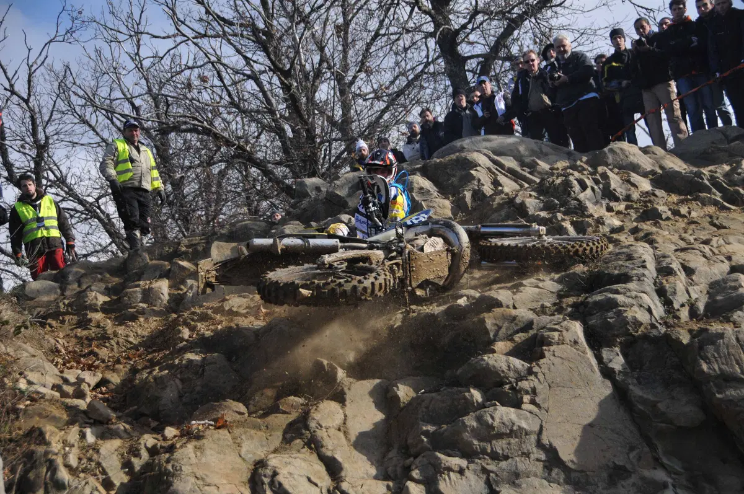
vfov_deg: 18.1
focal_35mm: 75
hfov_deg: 27.0
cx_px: 372
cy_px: 247
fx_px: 1548
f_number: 4.8
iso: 800
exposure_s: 1/6400
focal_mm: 50
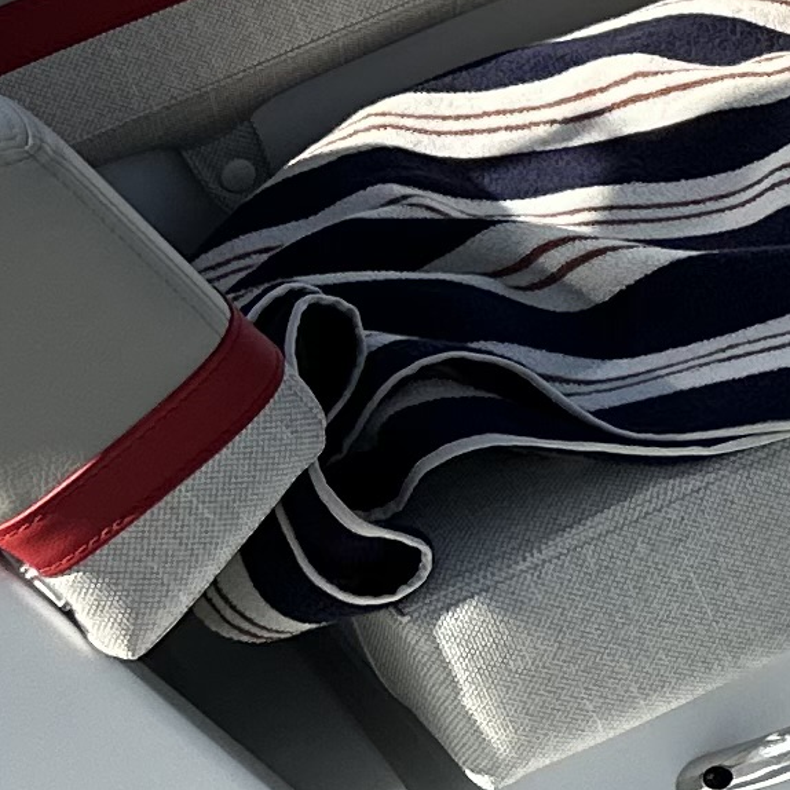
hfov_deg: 9.3
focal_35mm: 149
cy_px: 66
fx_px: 3847
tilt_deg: -27.7
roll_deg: +6.1
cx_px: 2389
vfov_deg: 11.6
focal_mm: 6.86
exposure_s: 1/4016
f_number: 1.78
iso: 80
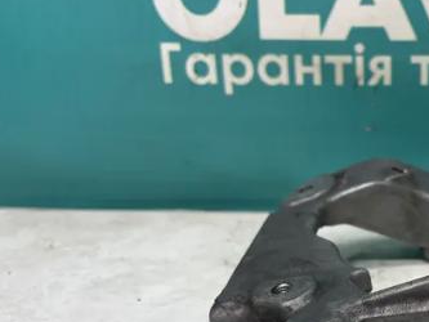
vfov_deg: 28.9
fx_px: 620
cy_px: 214
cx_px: 392
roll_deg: +0.0
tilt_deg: -18.5
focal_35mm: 50
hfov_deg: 35.7
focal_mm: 4.2
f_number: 1.6
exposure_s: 1/100
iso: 80
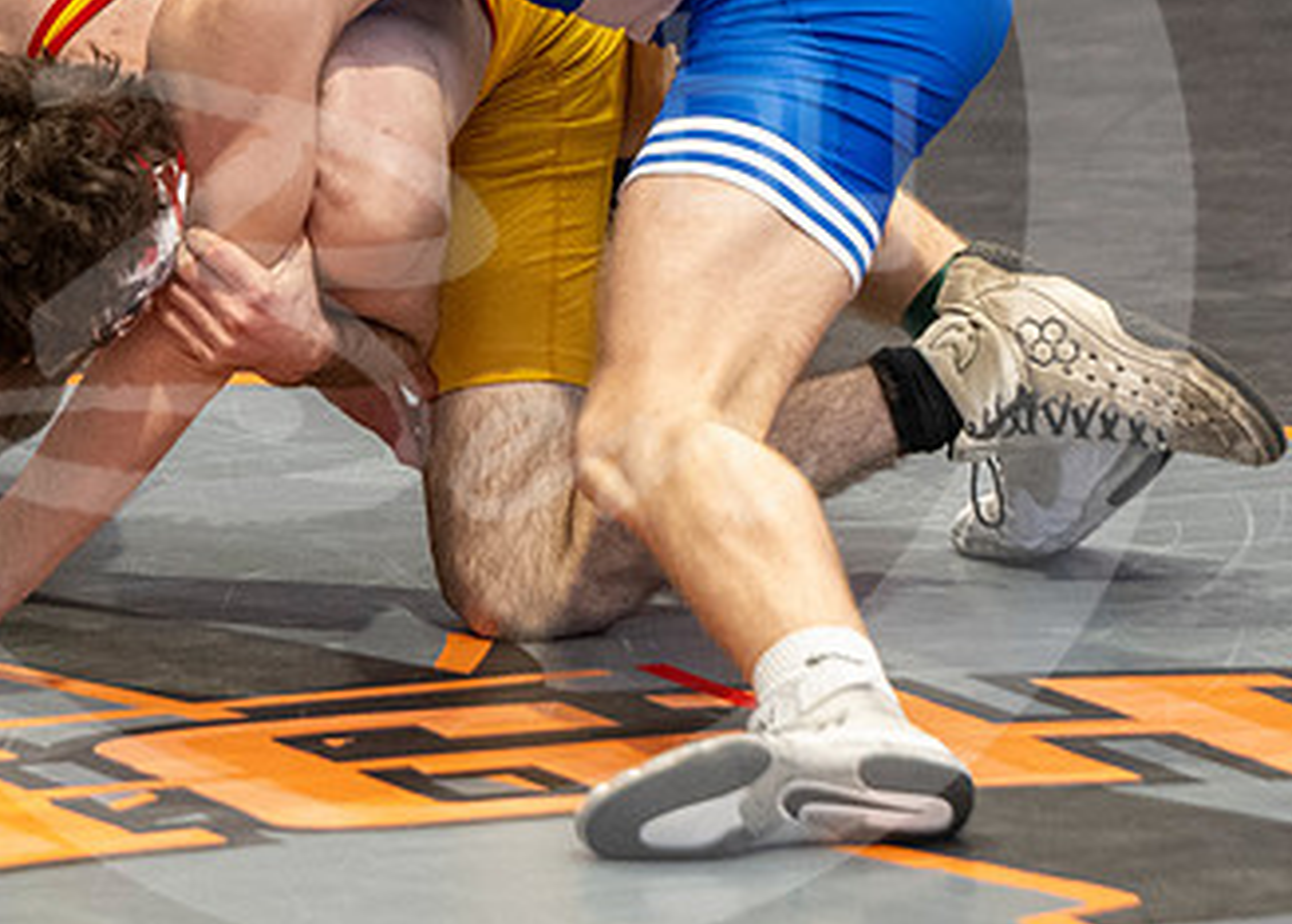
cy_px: 64
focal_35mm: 490
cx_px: 256
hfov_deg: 4.1
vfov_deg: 2.9
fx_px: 17991
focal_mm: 135
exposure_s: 1/1000
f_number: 2.8
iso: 3200
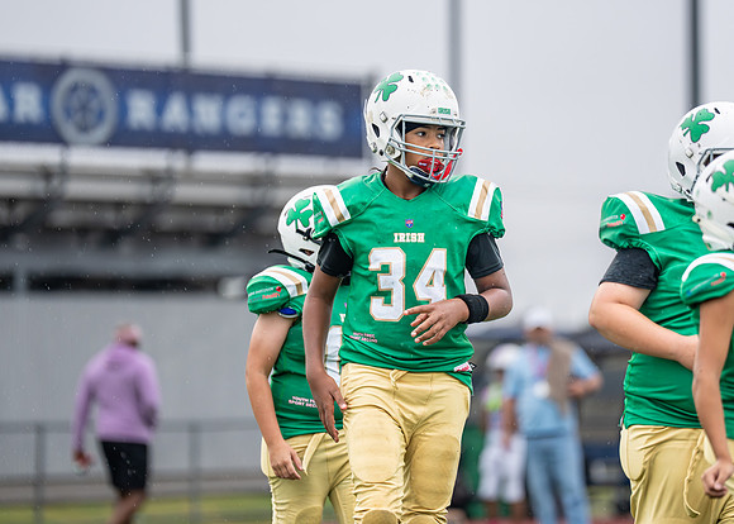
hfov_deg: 7.8
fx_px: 5353
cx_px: 405
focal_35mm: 257
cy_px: 233
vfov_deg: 5.6
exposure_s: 1/1000
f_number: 2.8
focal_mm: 200
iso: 400
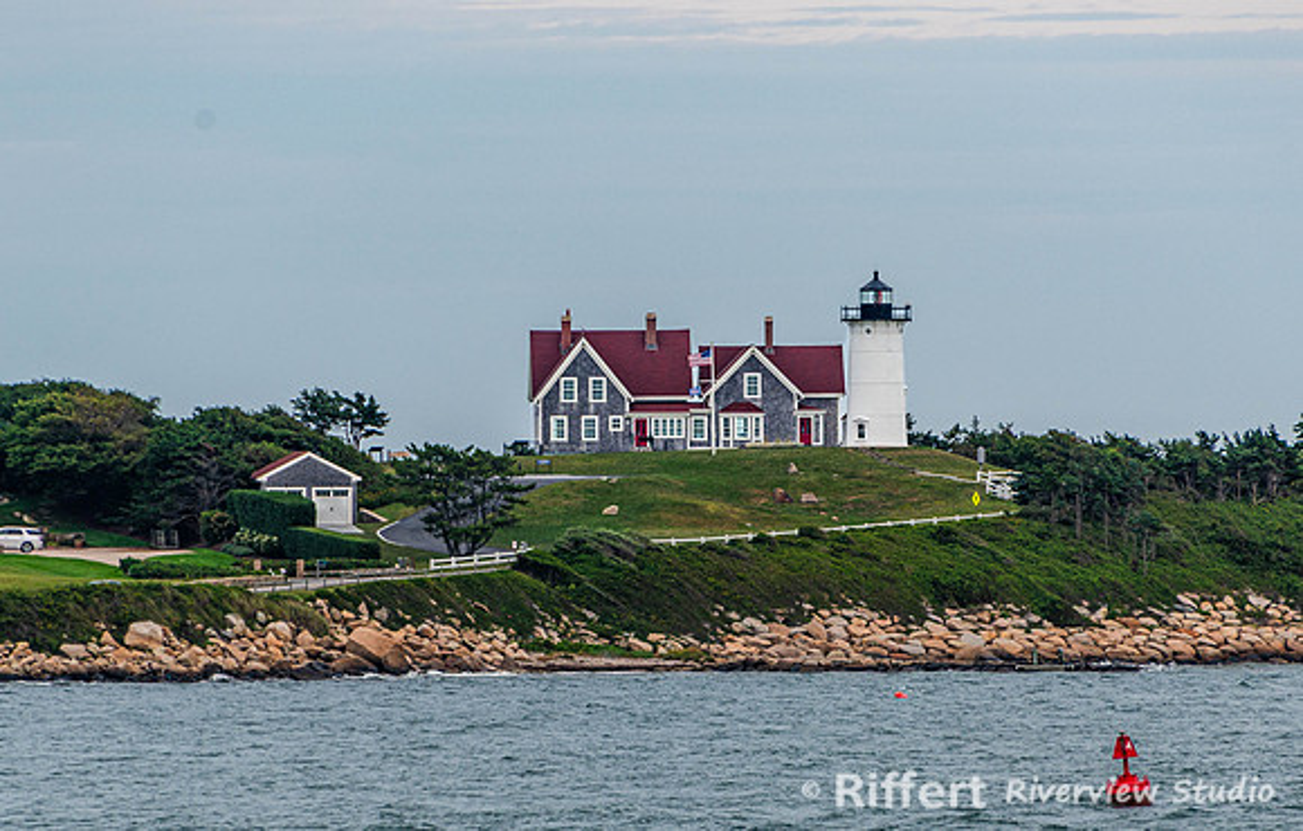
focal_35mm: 510
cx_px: 723
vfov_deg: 2.6
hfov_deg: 4.1
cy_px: 501
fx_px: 18200
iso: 200
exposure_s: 1/320
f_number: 8
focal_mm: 300
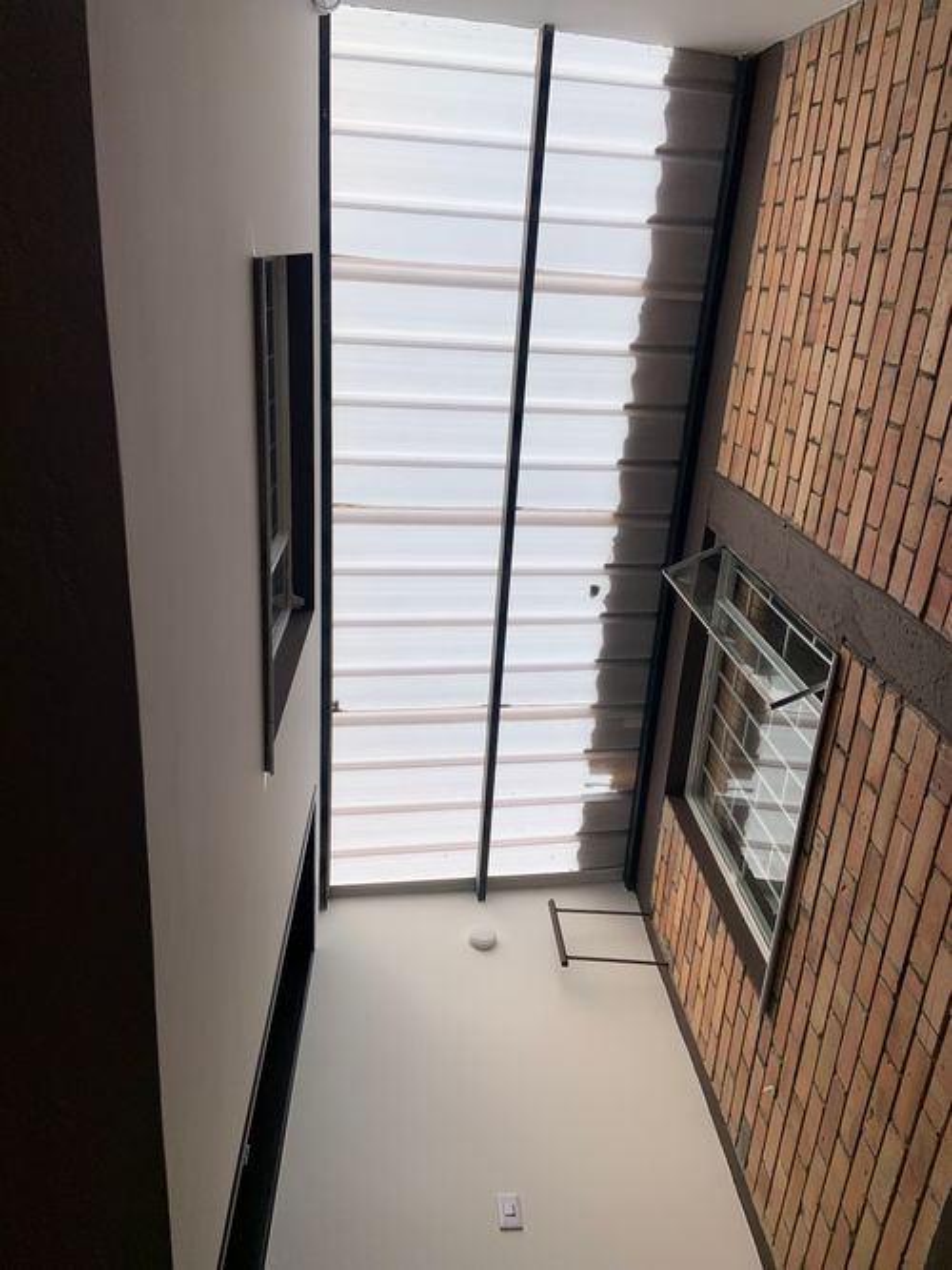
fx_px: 954
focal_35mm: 26
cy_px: 635
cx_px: 476
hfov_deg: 53.0
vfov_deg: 67.3
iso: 25
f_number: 1.8
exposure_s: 1/3289
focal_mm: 4.25
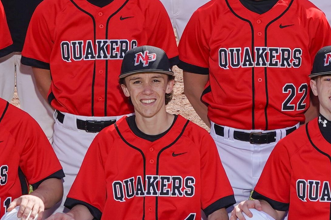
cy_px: -34
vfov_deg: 7.7
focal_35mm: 177
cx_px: 202
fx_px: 1627
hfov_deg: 11.6
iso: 80
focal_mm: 32
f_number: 11
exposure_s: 1/125
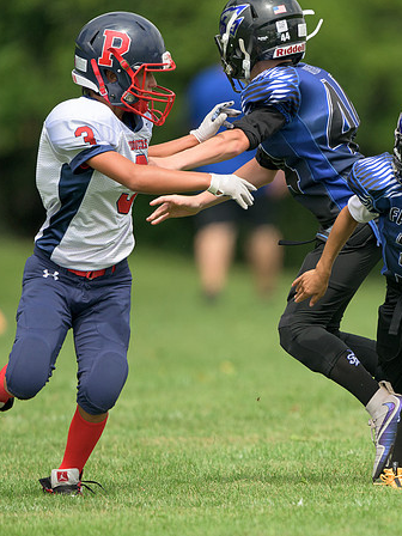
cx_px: 415
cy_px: 332
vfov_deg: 1.9
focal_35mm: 1045
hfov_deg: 1.4
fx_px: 16181
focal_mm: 560
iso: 320
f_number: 4
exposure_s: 1/2500
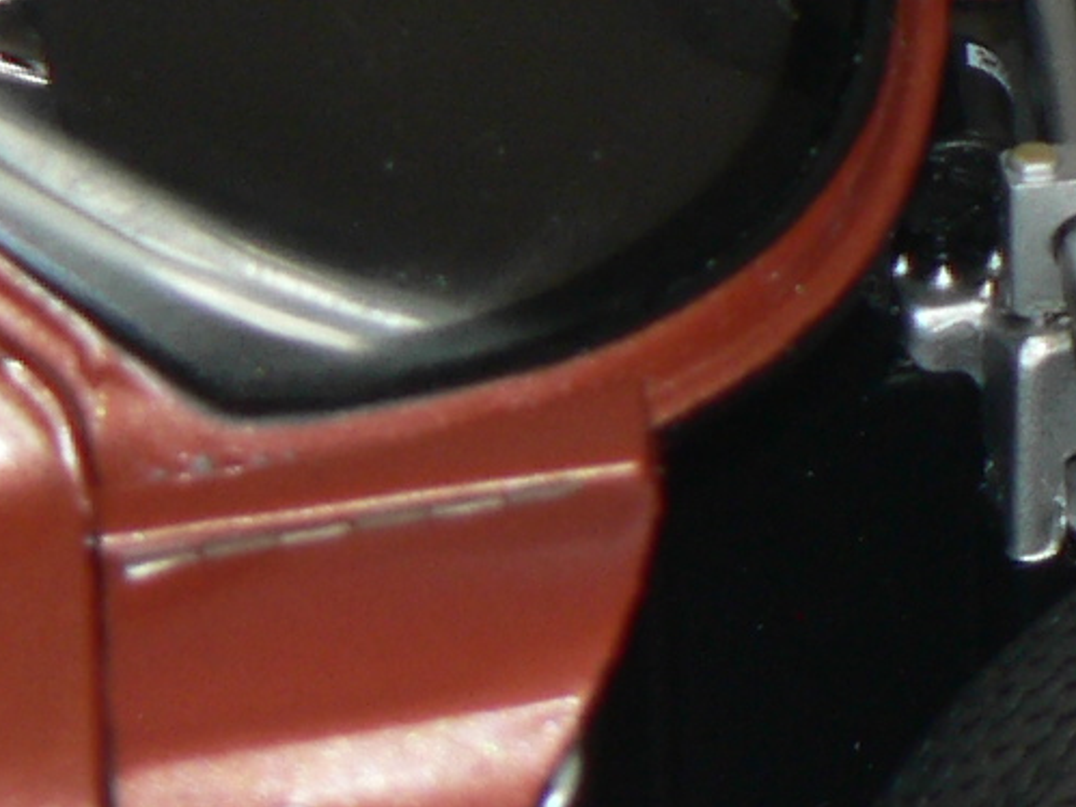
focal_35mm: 508
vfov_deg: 2.9
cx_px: 1488
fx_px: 15787
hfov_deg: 3.9
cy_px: -37
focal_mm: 16.5
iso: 80
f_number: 3.2
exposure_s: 1/60
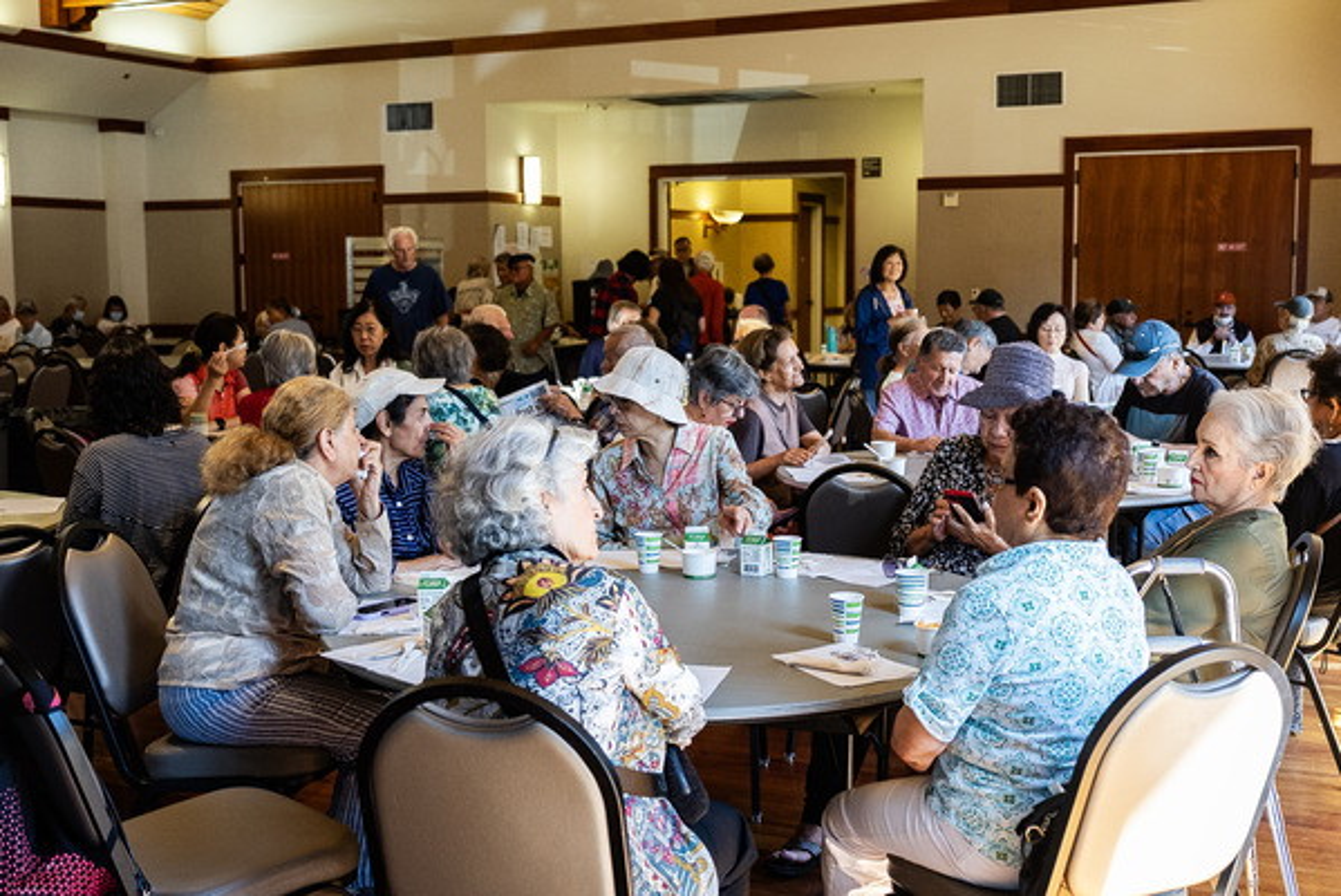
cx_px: 670
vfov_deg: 31.9
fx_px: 1565
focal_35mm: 42
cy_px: 448
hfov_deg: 46.4
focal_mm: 28
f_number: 2.8
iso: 1250
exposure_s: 1/160
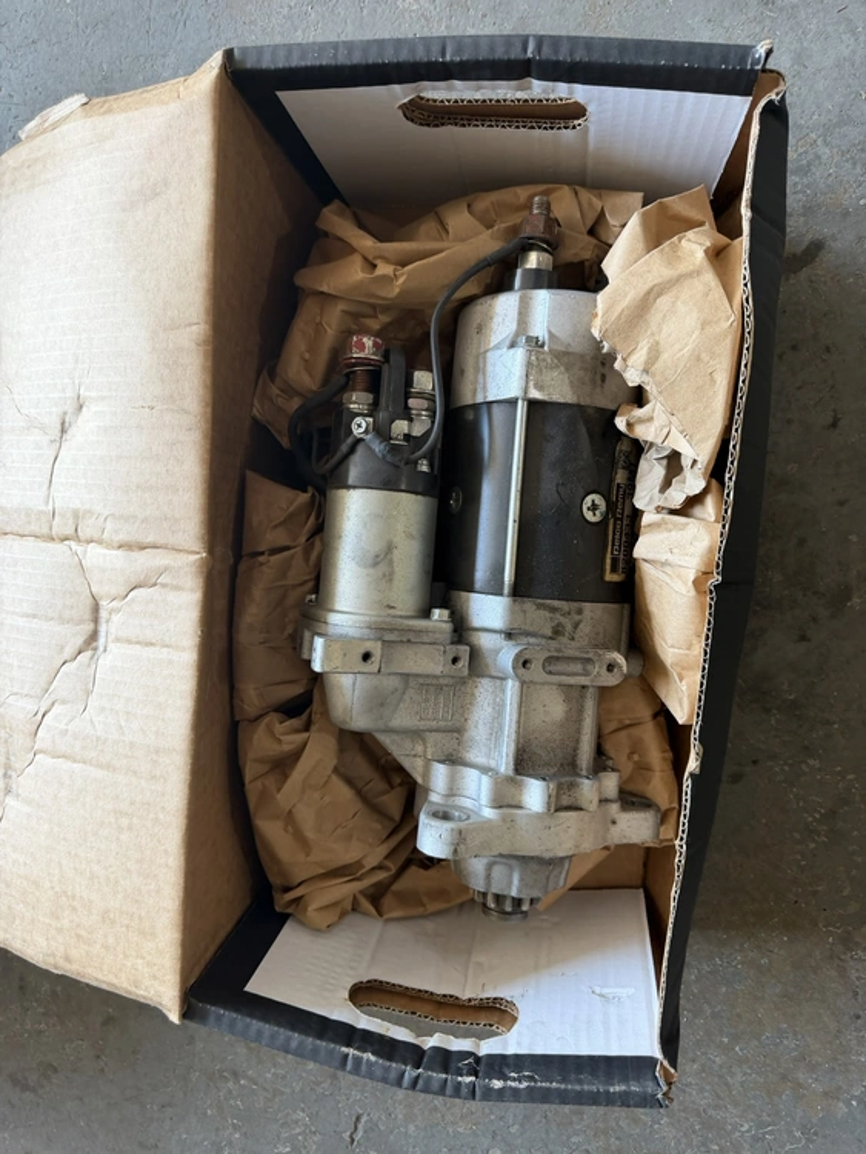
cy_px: 577
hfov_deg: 56.8
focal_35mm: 24
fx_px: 800
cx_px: 433
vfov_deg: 71.6
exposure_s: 1/121
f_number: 1.78
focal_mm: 6.76
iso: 125
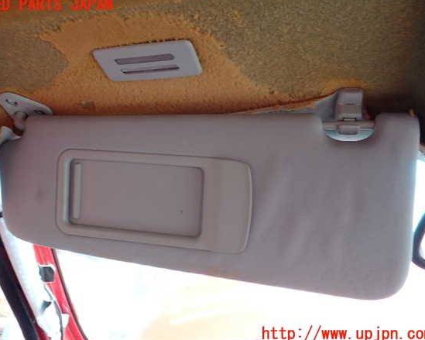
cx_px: 204
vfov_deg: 45.8
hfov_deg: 55.7
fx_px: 402
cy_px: 170
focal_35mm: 32
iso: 200
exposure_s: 1/30
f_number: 2.3
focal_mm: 5.4
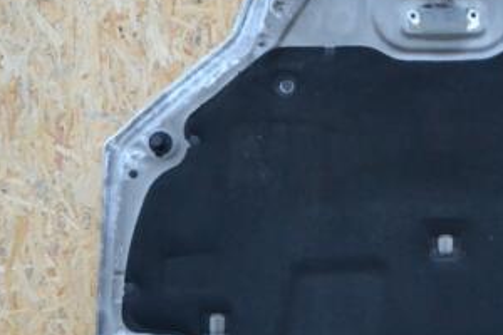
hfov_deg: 20.9
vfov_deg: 14.2
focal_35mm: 96
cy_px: 203
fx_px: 1341
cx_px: 433
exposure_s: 1/125
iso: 3200
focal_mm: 32
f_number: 5.6
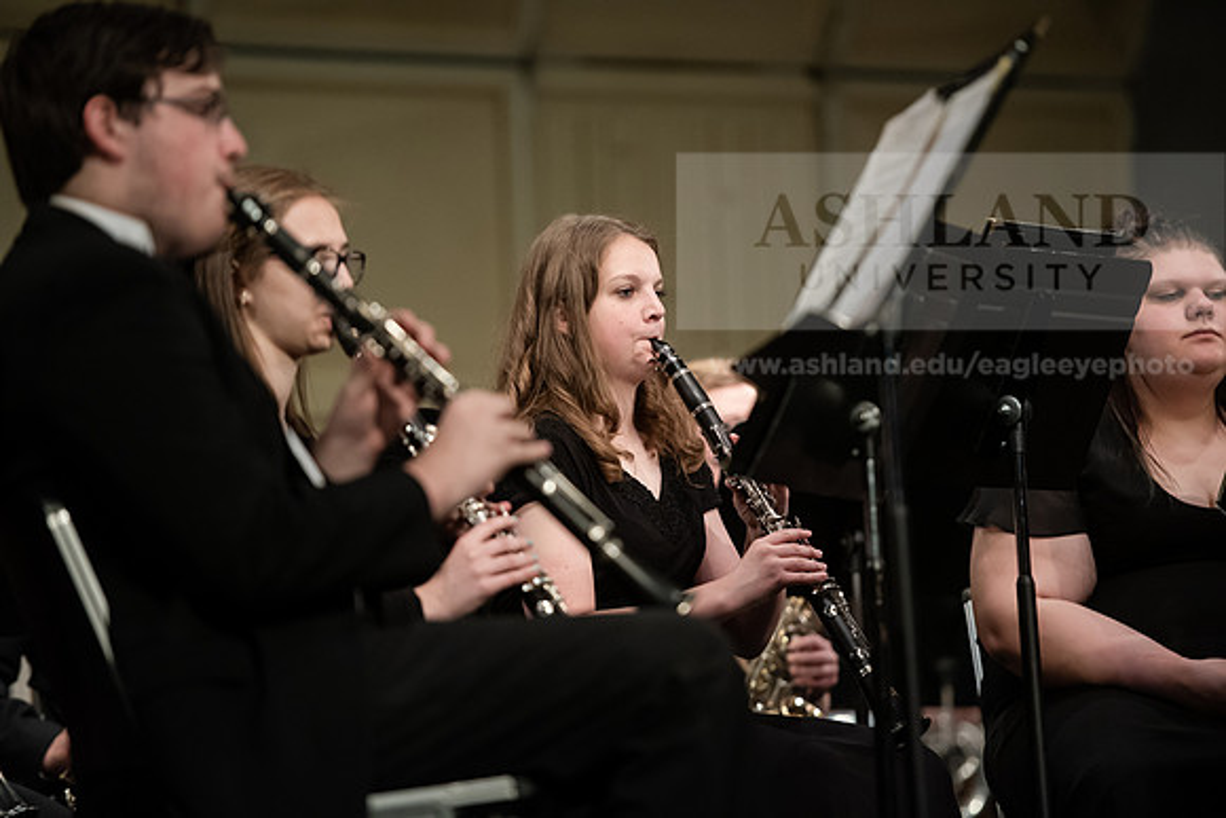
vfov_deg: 7.9
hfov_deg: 11.7
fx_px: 5961
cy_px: 409
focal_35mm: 175
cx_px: 613
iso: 3200
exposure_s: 1/200
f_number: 3.2
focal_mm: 175
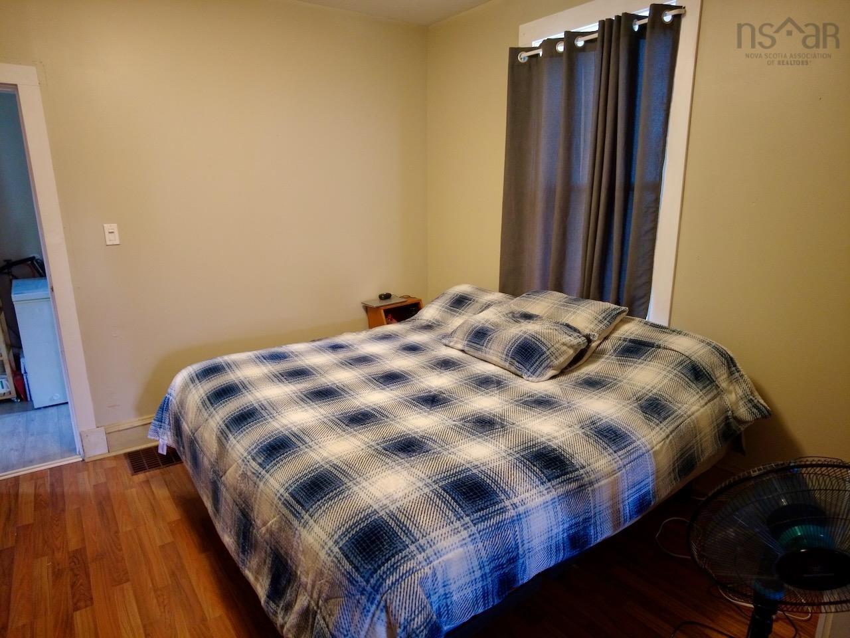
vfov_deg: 66.0
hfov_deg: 81.7
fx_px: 491
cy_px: 319
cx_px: 425
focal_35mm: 20
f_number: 1.8
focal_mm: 4.4
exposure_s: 1/10
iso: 400
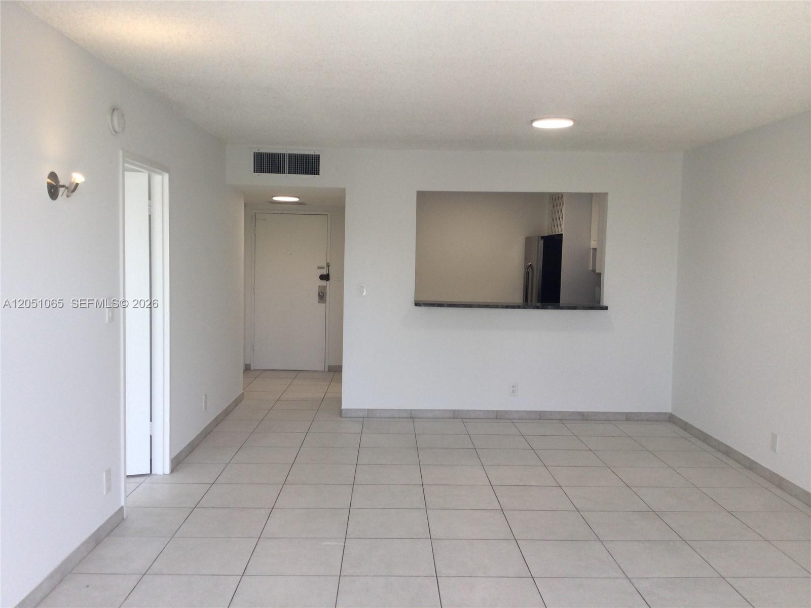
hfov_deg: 58.4
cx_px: 406
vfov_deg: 45.4
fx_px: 726
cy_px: 304
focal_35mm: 31
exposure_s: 1/60
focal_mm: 3.3
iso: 25
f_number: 2.4
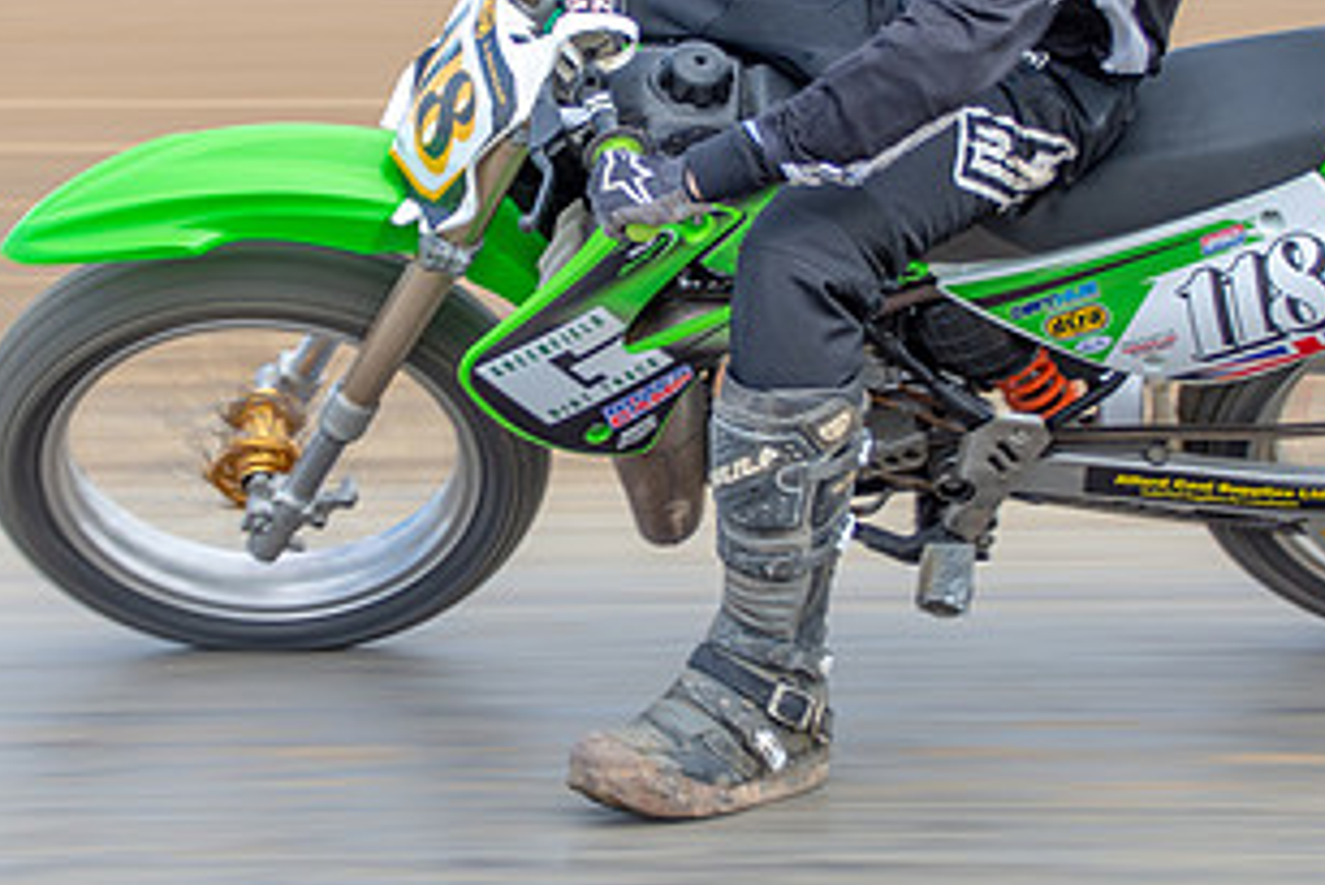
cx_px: 521
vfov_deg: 6.3
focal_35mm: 219
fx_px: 8064
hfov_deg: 9.4
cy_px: 137
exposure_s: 1/125
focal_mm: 66
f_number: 6.3
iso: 100
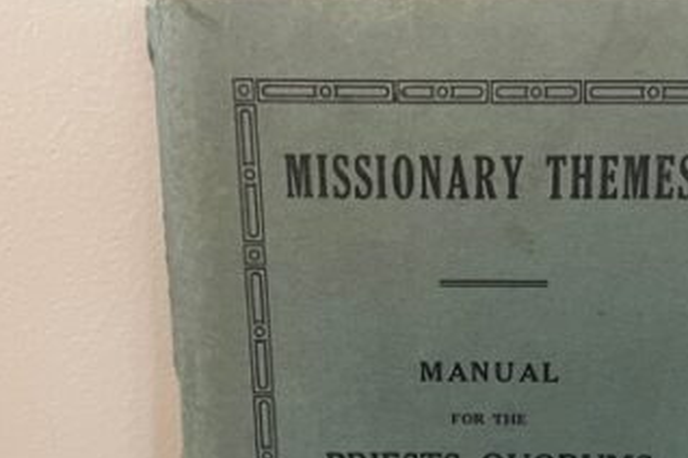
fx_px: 975
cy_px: 404
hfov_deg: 38.2
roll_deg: +0.6
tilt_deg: -28.4
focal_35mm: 51
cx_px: 487
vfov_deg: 25.7
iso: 200
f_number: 1.6
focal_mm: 4.2
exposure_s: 1/60
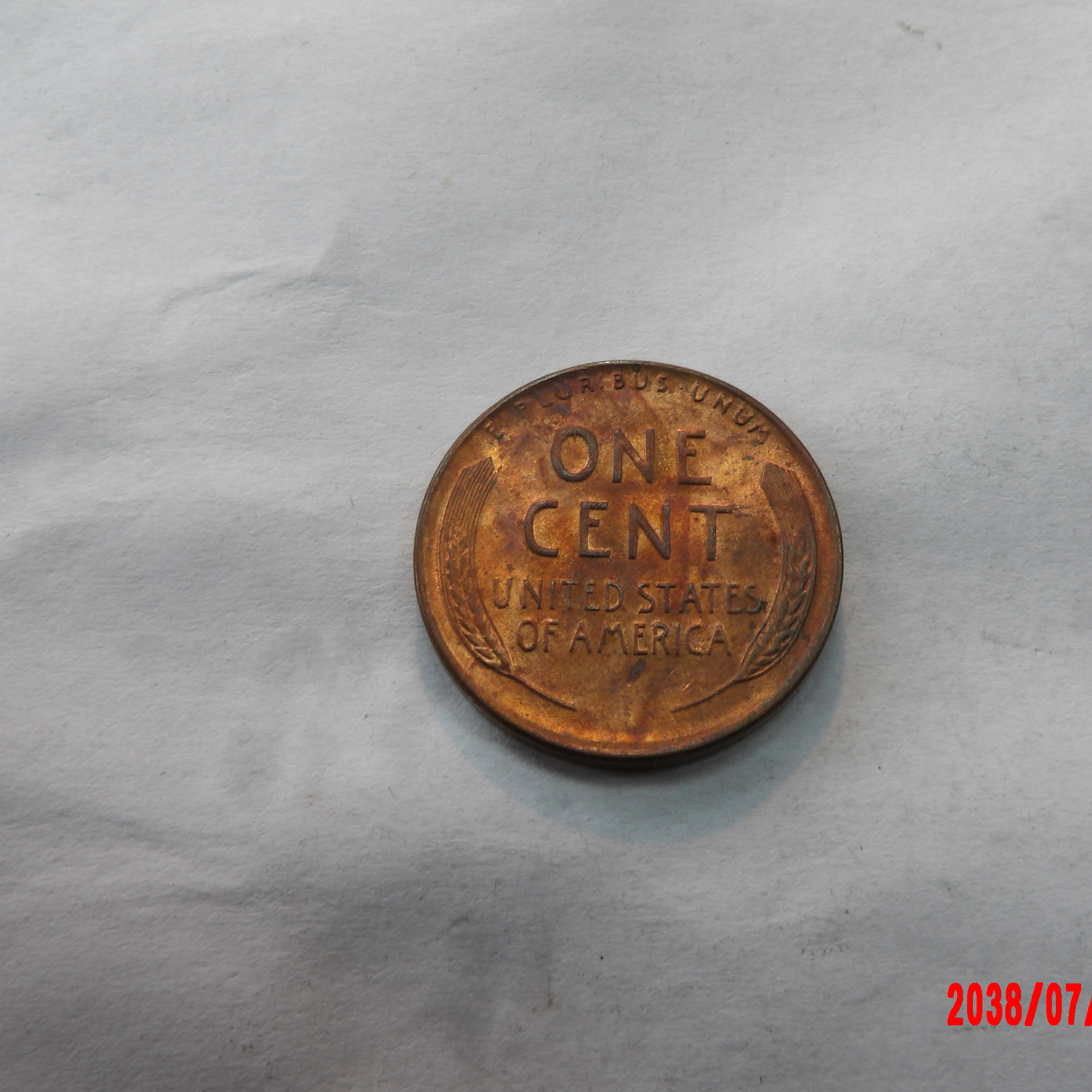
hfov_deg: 38.3
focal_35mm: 44
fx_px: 1570
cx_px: 626
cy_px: 538
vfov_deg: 38.3
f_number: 4.5
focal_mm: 6.2
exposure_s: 1/30
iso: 125
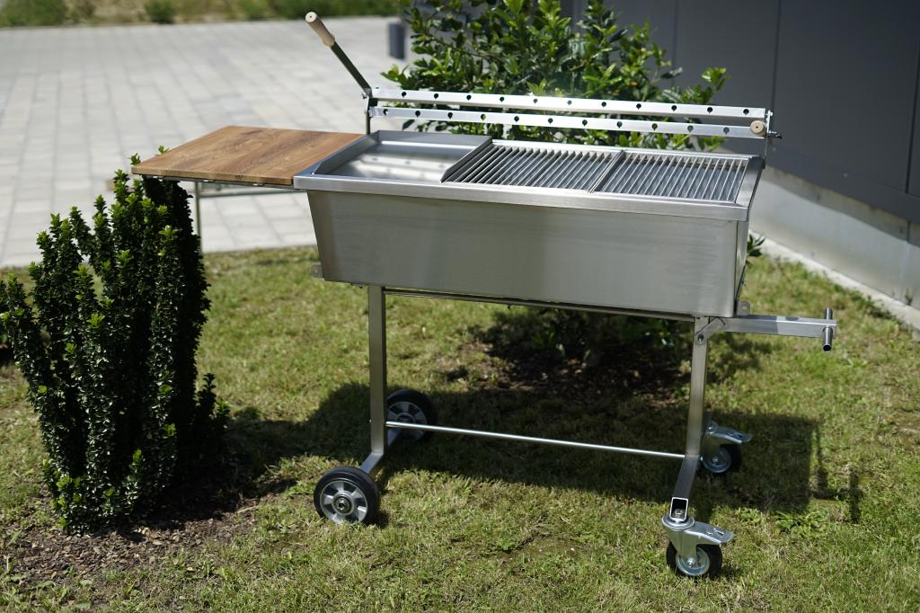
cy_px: 306
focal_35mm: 50
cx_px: 460
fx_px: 1277
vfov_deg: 27.0
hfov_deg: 39.6
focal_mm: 50
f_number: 2.5
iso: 100
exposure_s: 1/3200
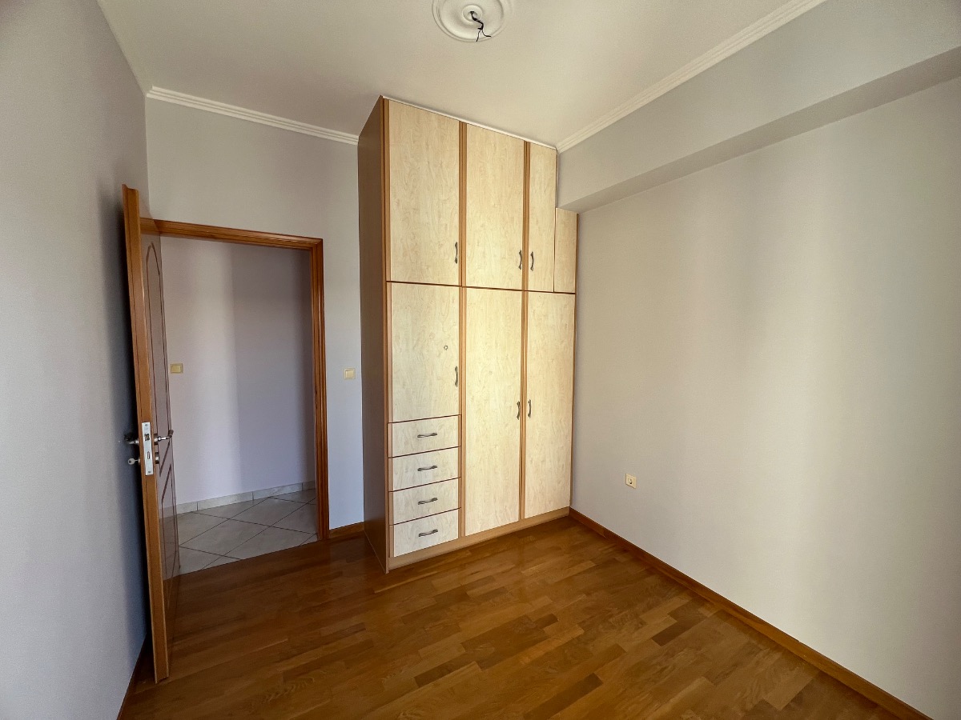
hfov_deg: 106.2
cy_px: 360
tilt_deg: -3.2
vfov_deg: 89.9
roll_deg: +0.0
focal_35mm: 13
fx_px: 361
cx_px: 480
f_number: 1.8
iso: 40
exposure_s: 1/99
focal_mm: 1.57
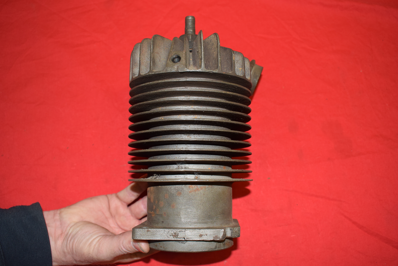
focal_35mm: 36
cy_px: 133
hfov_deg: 53.1
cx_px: 199
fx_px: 398
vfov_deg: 36.9
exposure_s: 1/60
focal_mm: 24
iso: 400
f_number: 5.6
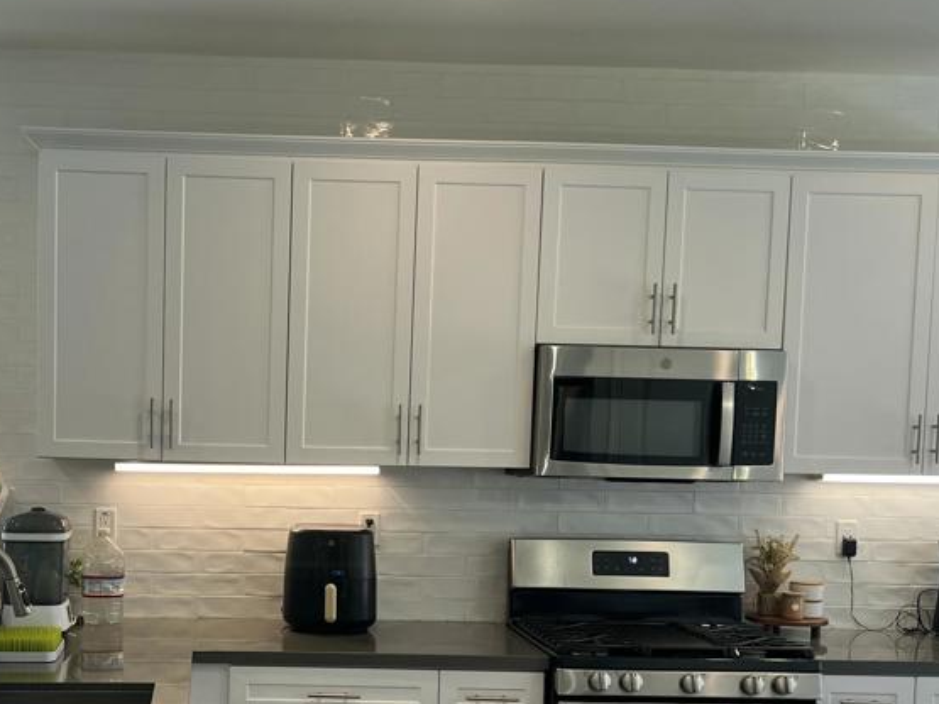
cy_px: 516
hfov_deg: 38.7
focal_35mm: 48
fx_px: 1302
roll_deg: -1.0
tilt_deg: -4.3
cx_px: 245
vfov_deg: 29.8
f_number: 1.5
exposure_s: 1/120
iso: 50
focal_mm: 5.7
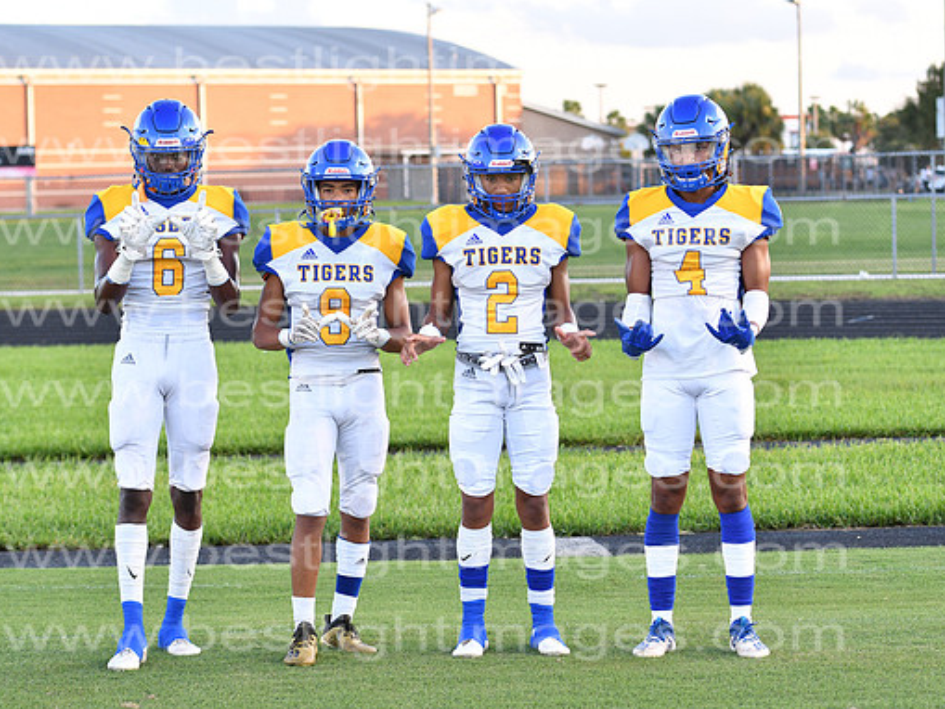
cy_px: 354
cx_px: 425
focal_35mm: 115
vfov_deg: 12.9
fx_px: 3140
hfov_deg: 17.1
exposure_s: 1/320
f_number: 4
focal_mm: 70
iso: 640
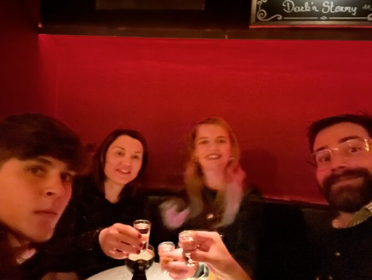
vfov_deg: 53.1
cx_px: 185
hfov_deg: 67.3
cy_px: 131
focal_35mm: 26
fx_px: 280
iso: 5000
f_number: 2.2
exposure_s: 1/15
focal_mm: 2.71
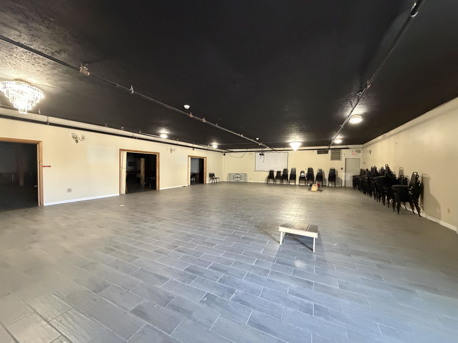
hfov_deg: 102.1
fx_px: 185
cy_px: 172
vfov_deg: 85.7
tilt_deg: -1.0
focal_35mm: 14
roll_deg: -0.3
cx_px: 229
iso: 1000
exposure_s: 1/60
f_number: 2.2
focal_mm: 2.22
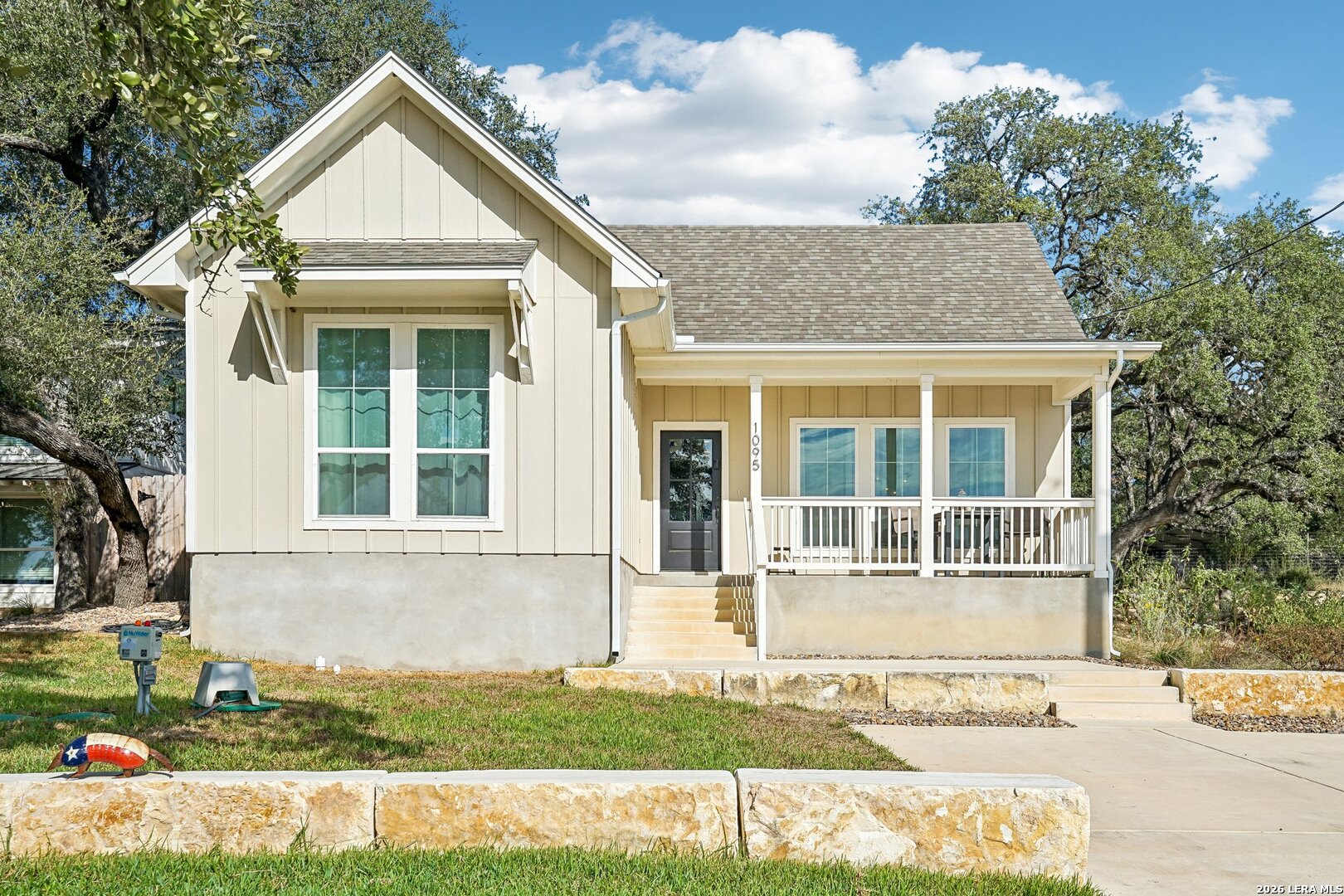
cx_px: 672
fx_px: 1157
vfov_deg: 42.3
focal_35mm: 31
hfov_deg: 60.3
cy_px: 448
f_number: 8
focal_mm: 31
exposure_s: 1/1000
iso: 200
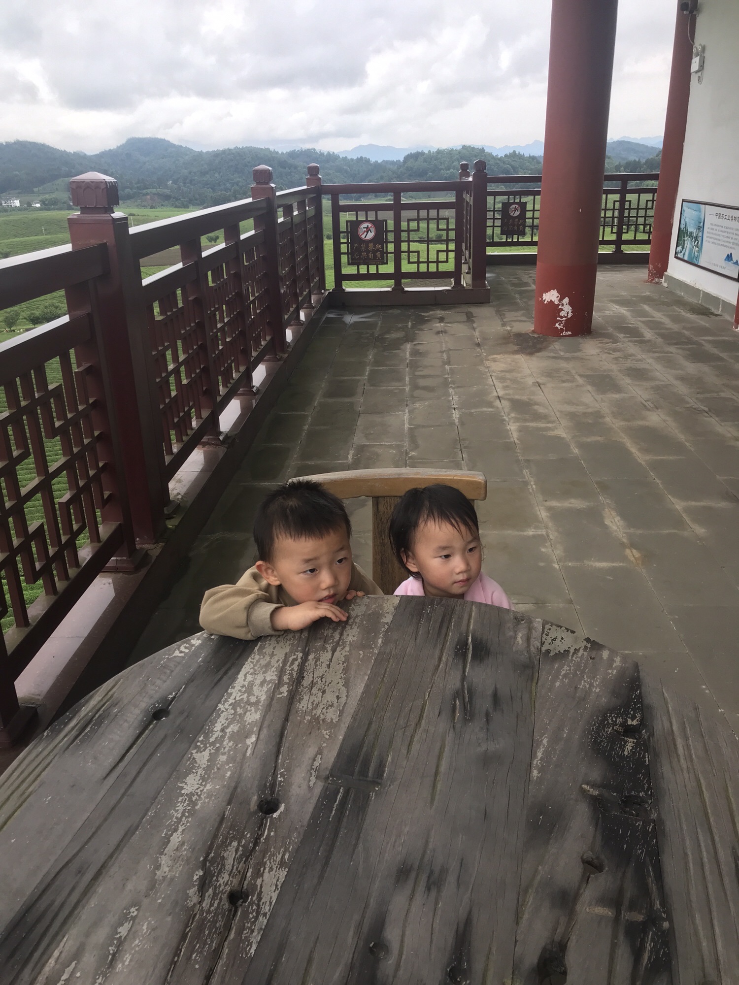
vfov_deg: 63.4
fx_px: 797
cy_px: 492
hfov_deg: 49.7
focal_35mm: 28
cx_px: 370
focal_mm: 3.99
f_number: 1.8
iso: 20
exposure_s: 1/156
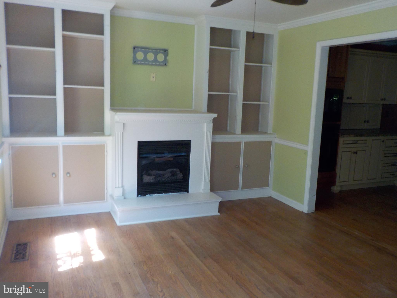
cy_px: 149
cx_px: 198
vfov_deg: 46.8
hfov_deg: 60.0
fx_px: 344
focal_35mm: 30
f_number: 3.3
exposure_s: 1/30
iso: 250
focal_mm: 4.1
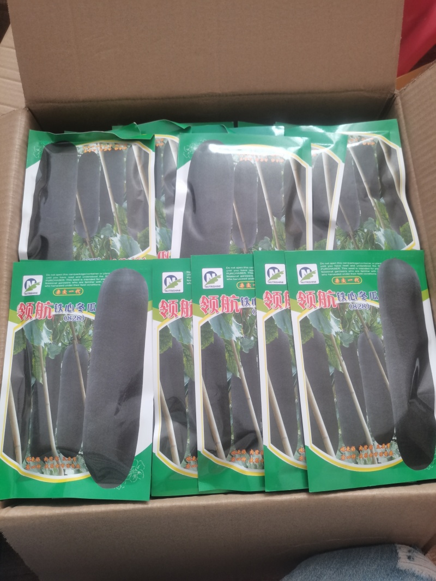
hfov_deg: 53.1
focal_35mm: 26
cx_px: 218
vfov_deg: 67.3
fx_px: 437
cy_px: 290
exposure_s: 1/25
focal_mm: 5.58
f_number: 1.8
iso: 640
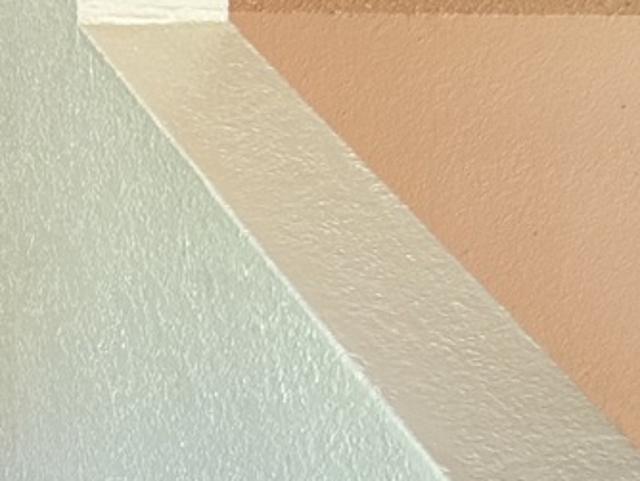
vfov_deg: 12.9
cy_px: 558
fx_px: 2072
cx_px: -410
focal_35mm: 112
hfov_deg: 15.7
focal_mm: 5.7
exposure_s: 1/60
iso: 100
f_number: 1.5
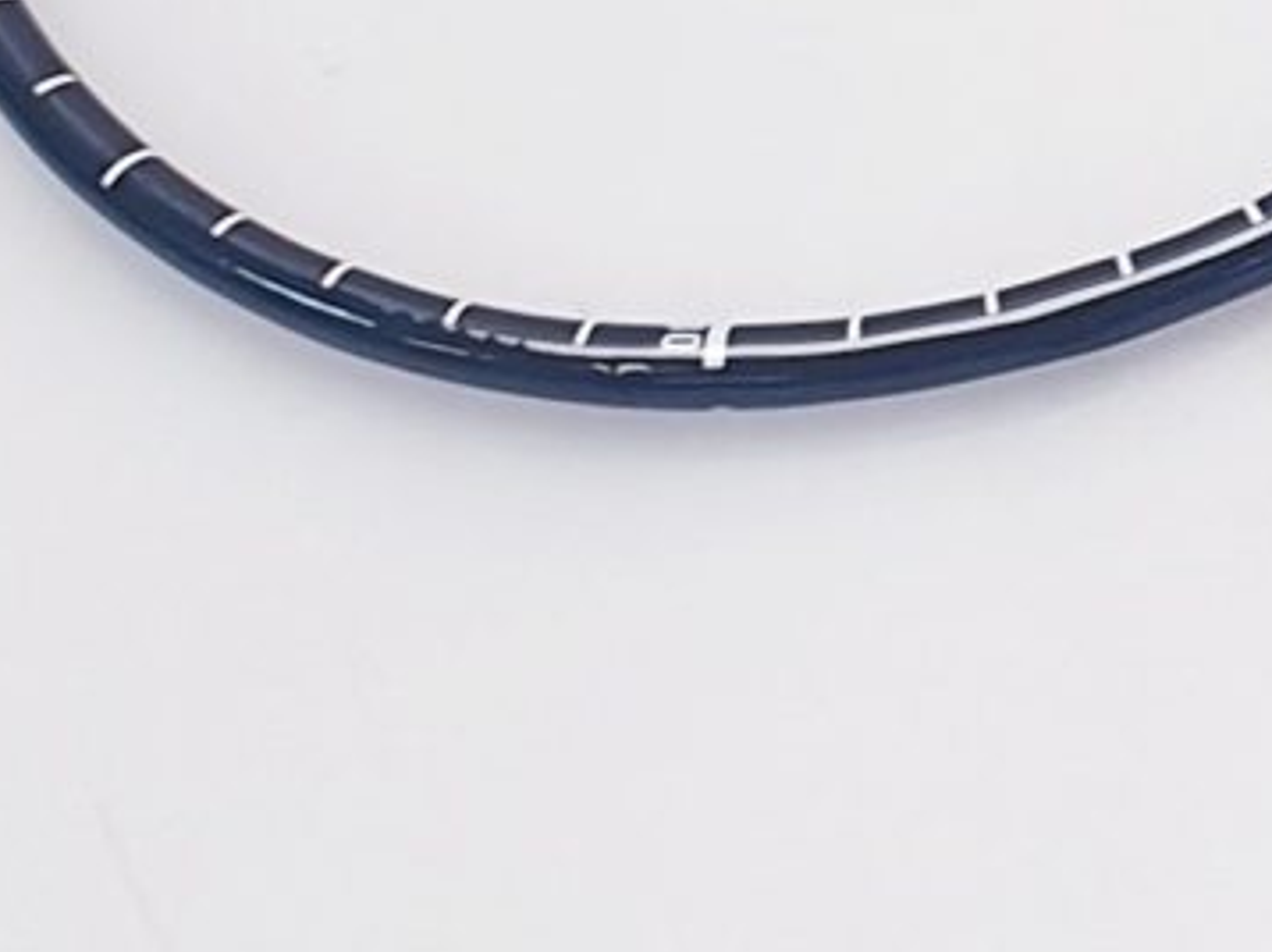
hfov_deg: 9.6
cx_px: 2853
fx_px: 6830
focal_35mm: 186
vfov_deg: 7.9
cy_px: -298
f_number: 2.4
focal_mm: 4.3
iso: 64
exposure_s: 1/50
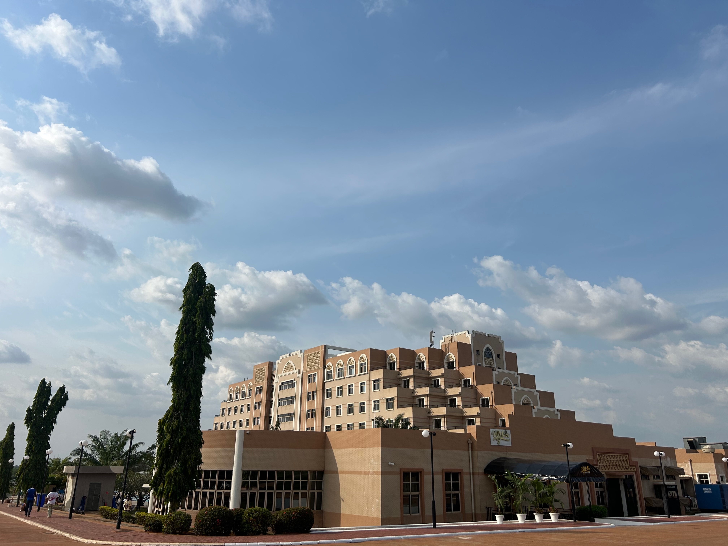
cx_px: 364
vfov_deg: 53.1
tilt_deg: +19.2
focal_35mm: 26
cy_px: 273
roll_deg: -0.7
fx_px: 547
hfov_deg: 67.3
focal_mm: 5.7
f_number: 1.5
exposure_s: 1/6579
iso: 50
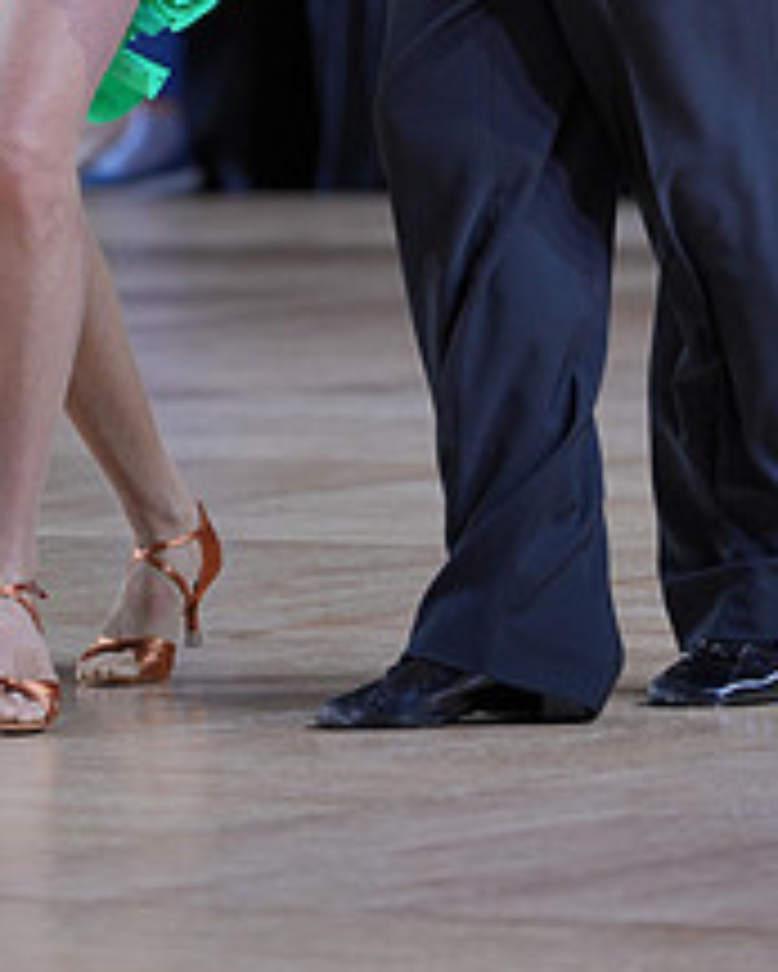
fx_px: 13029
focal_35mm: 453
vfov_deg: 4.3
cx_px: 74
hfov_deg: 3.4
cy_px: -292
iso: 500
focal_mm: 180
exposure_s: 1/400
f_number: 4
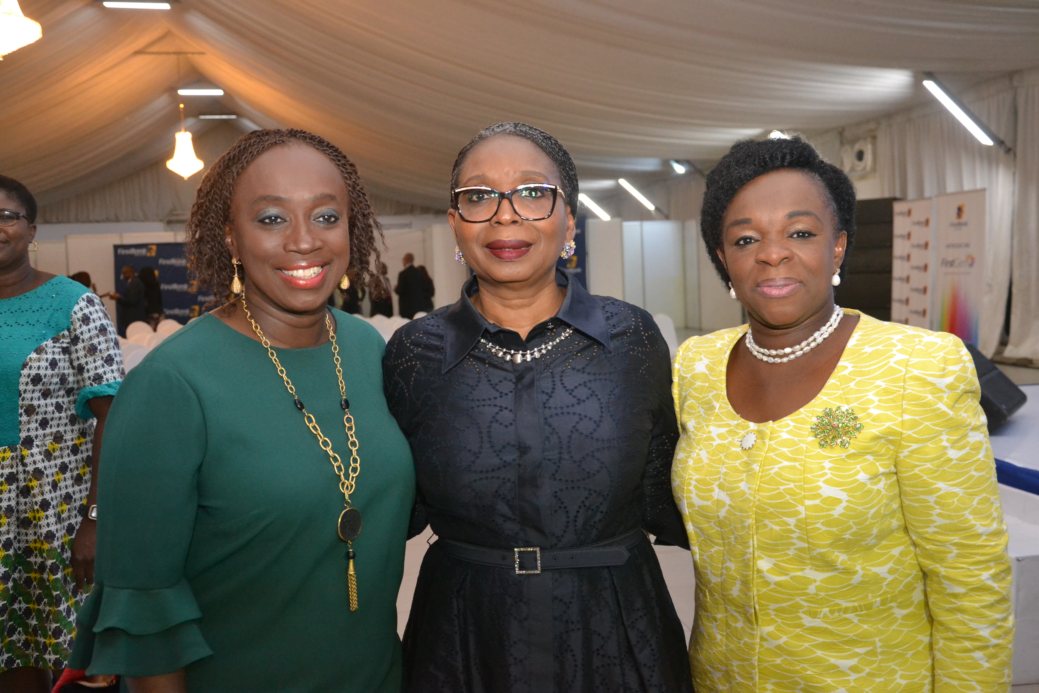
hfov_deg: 53.1
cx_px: 520
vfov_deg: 36.9
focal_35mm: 36
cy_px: 346
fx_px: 1039
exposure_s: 1/60
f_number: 3.8
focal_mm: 24
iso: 2200
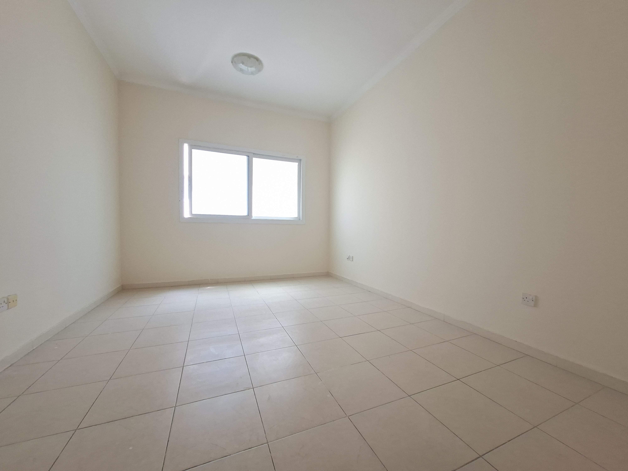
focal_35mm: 13
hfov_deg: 106.2
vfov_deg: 89.9
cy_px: 236
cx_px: 314
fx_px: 236
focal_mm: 1.74
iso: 200
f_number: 2.2
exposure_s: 1/40
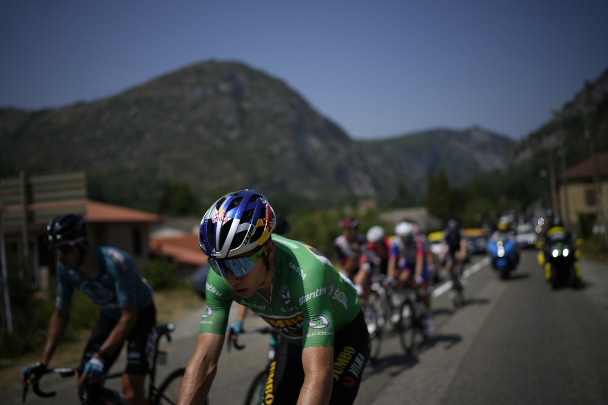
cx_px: 304
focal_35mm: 35
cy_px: 202
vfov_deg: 37.9
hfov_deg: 54.4
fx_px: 591
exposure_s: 1/12800
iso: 100
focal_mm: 35
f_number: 1.4
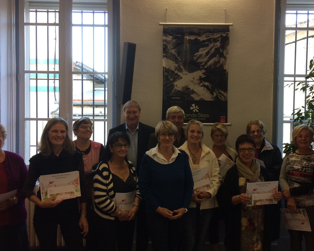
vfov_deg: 40.1
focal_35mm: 37
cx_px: 175
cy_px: 126
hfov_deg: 49.0
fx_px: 344
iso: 64
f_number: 2.2
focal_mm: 4.15
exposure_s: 1/33
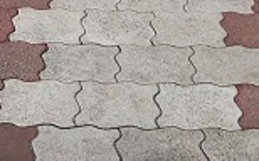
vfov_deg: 7.6
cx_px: 57
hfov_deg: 13.5
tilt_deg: -9.7
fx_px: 1086
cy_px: -305
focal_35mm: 154
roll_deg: +0.8
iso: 20
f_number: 1.8
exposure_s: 1/1779
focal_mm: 3.99
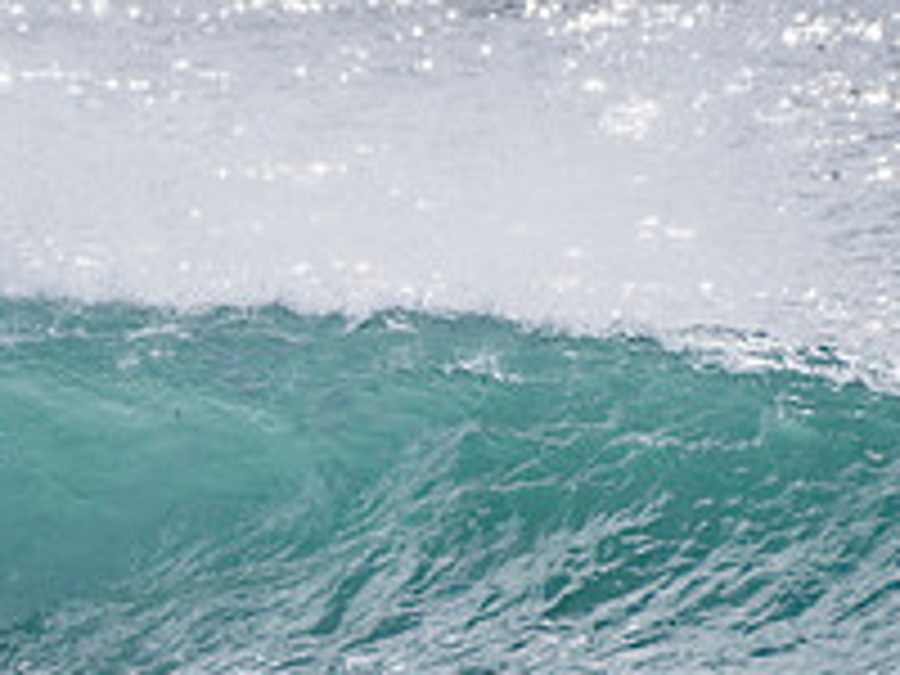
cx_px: -191
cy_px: 495
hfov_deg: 1.2
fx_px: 44303
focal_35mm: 1704
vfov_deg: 0.9
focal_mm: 500
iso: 64
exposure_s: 1/2000
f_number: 6.3
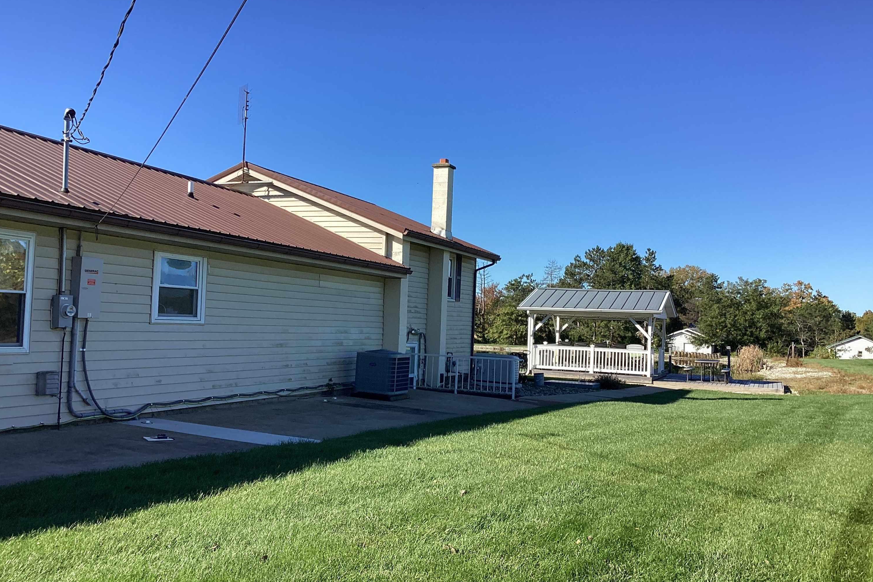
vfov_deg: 40.0
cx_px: 435
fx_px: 800
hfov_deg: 57.2
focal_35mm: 33
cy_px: 294
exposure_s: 1/959
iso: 25
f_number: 2.4
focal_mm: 3.3
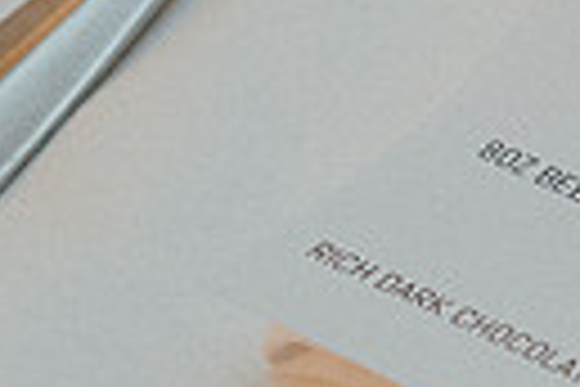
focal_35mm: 315
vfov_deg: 4.4
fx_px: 5075
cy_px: -20
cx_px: 1263
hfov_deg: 6.3
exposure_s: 1/160
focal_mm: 47
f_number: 3.5
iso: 2500
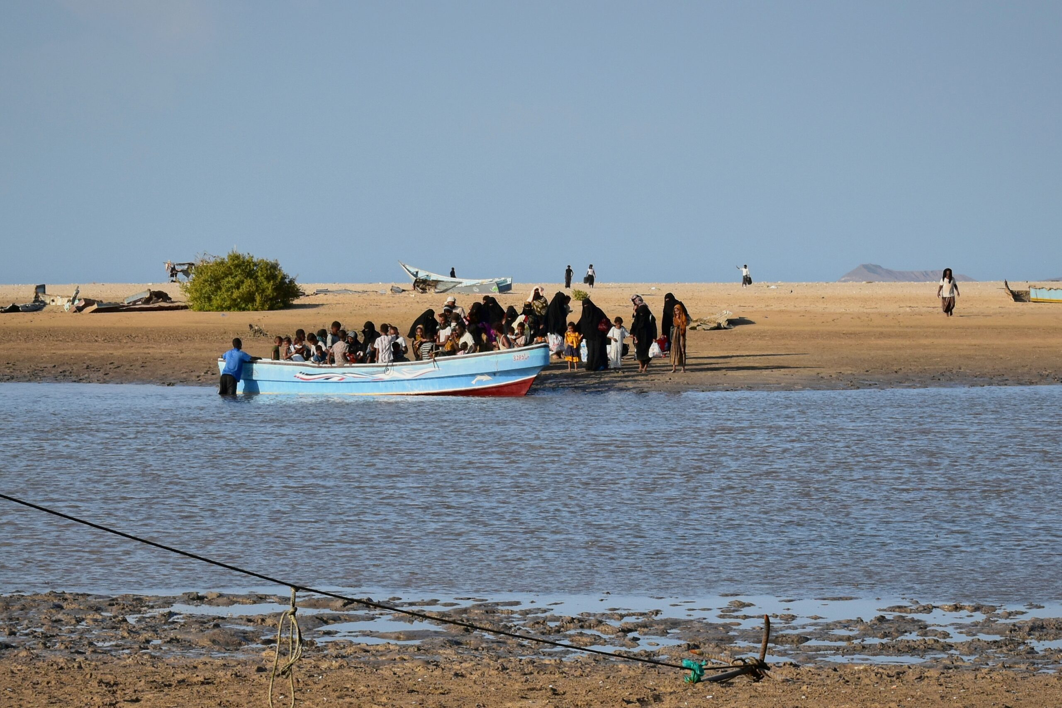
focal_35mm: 82
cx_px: 531
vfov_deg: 16.6
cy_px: 354
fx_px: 2434
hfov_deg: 24.6
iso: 400
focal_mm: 55
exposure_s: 1/500
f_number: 11
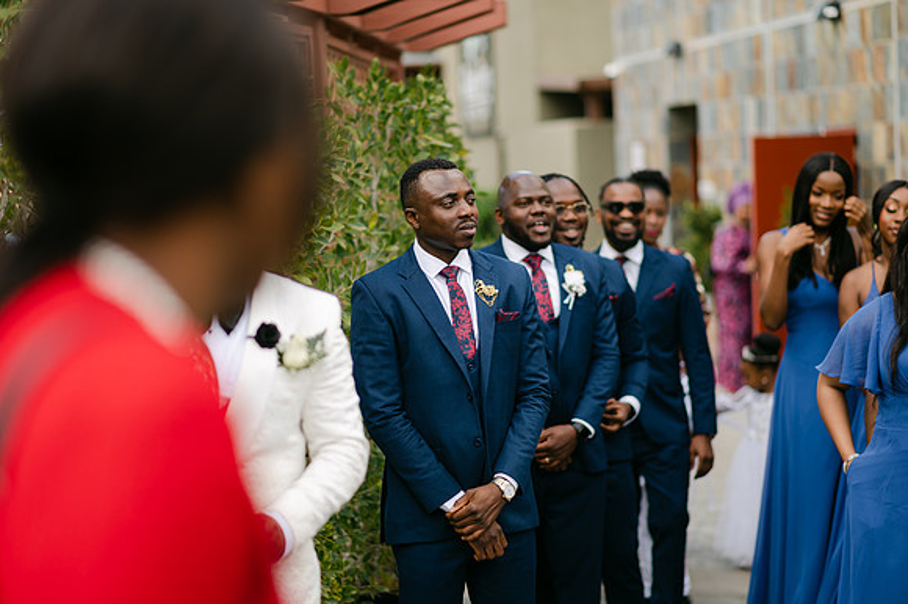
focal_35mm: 85
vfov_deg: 16.1
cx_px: 454
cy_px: 302
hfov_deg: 23.9
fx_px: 2143
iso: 100
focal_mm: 85
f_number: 2
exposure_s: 1/800
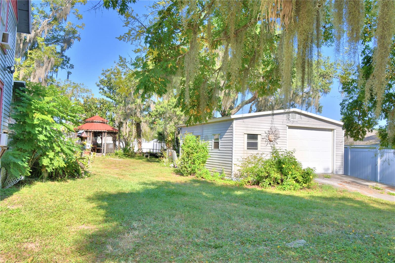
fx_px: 329
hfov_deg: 61.9
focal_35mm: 30
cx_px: 198
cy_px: 132
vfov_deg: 43.6
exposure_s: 1/250
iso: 100
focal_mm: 20
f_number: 10
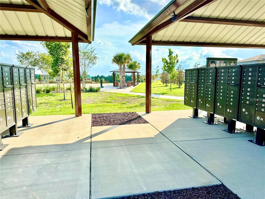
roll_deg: -0.4
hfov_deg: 71.6
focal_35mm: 24
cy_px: 100
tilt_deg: -7.6
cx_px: 132
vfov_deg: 56.8
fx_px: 184
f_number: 1.78
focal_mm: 6.86
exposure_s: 1/4762
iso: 80
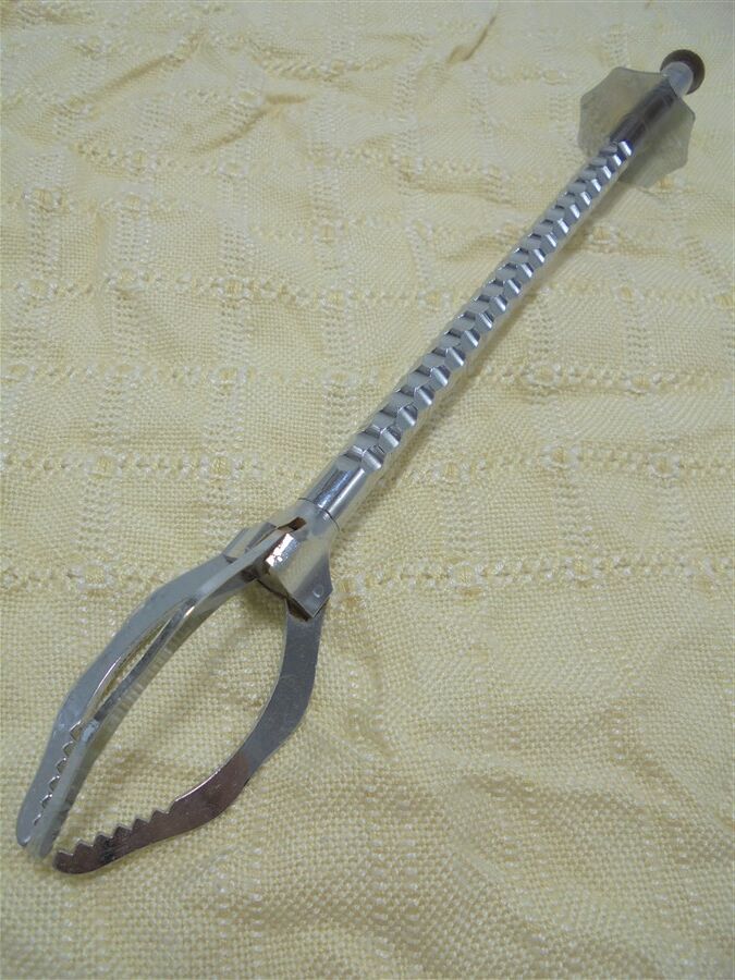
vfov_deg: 67.3
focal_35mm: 26
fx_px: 736
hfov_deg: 53.1
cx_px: 368
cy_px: 490
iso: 100
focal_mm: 4.6
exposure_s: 1/160
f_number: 3.5
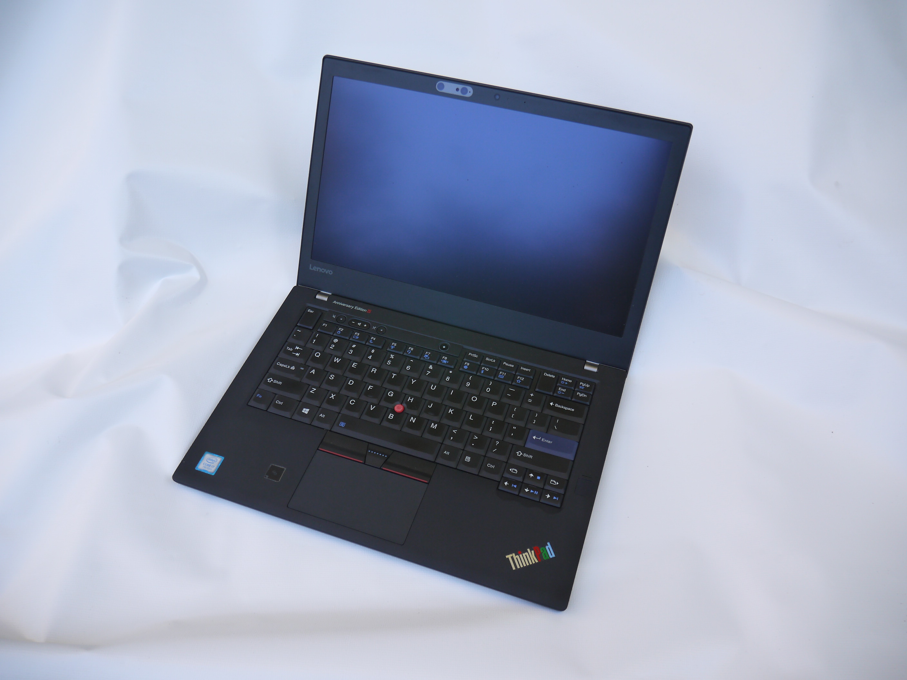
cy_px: 340
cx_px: 454
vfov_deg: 49.7
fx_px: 734
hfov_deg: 63.4
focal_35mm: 28
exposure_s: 1/80
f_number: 4.5
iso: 160
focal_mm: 14
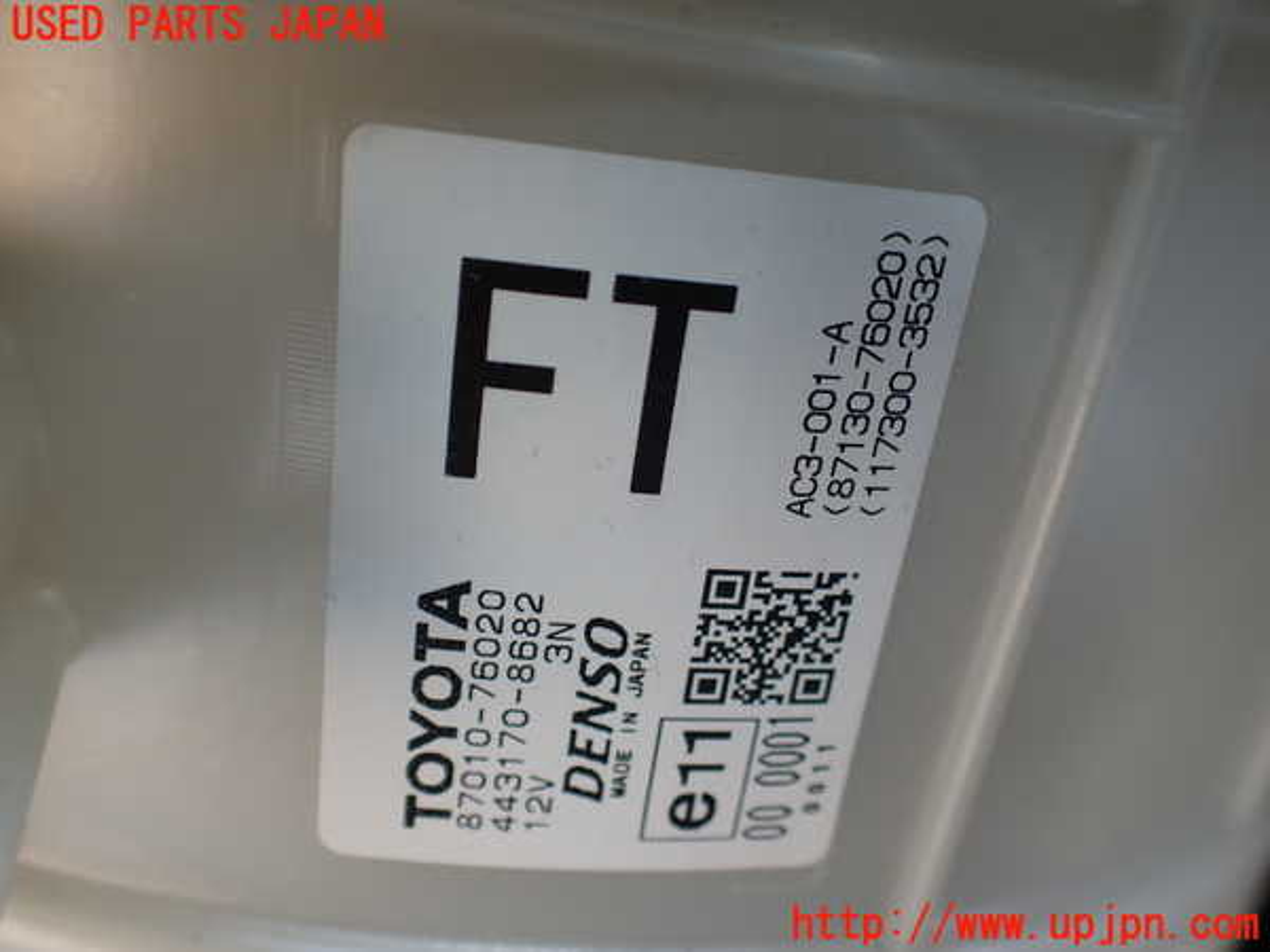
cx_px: 635
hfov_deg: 60.0
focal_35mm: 30
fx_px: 1101
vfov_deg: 46.8
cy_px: 476
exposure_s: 1/125
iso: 125
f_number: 2.3
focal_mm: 5.4
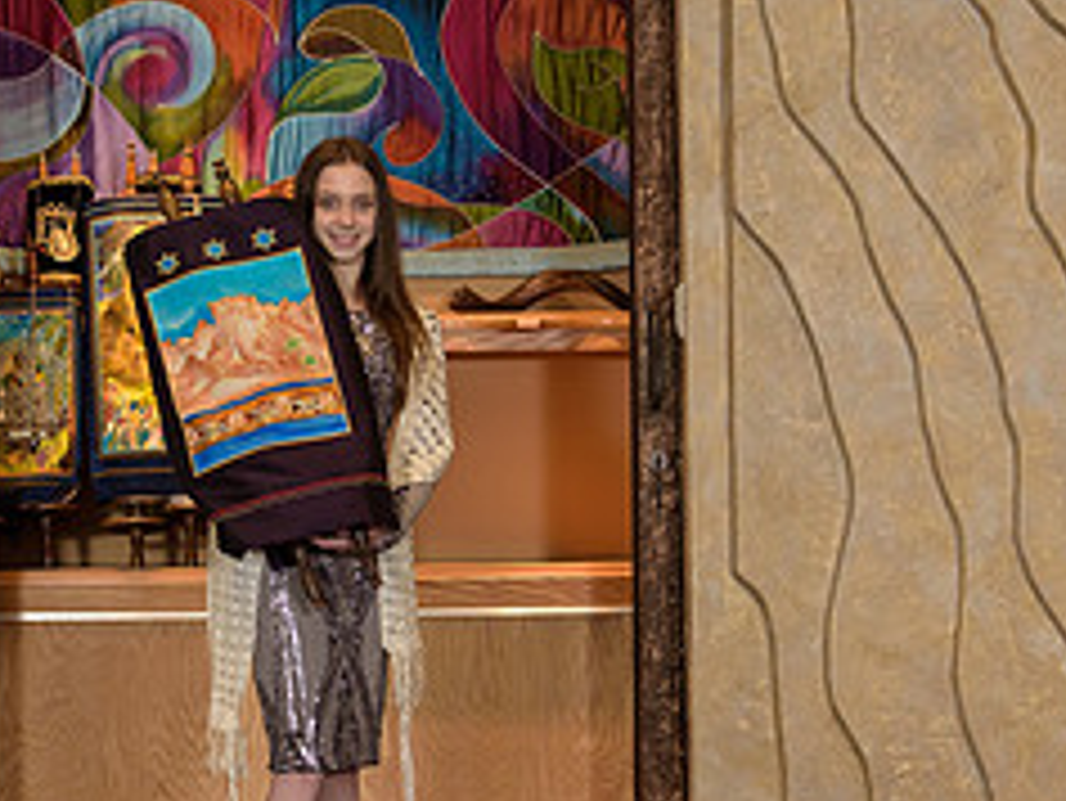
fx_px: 2896
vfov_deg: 15.7
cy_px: 326
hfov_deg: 20.7
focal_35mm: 94
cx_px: 306
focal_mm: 40
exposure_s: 1/200
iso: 800
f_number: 3.2
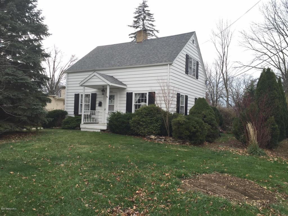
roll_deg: -3.0
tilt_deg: +1.8
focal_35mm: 29
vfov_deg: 48.2
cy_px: 108
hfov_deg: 61.7
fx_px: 241
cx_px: 144
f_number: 2.2
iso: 32
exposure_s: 1/338
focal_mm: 4.15
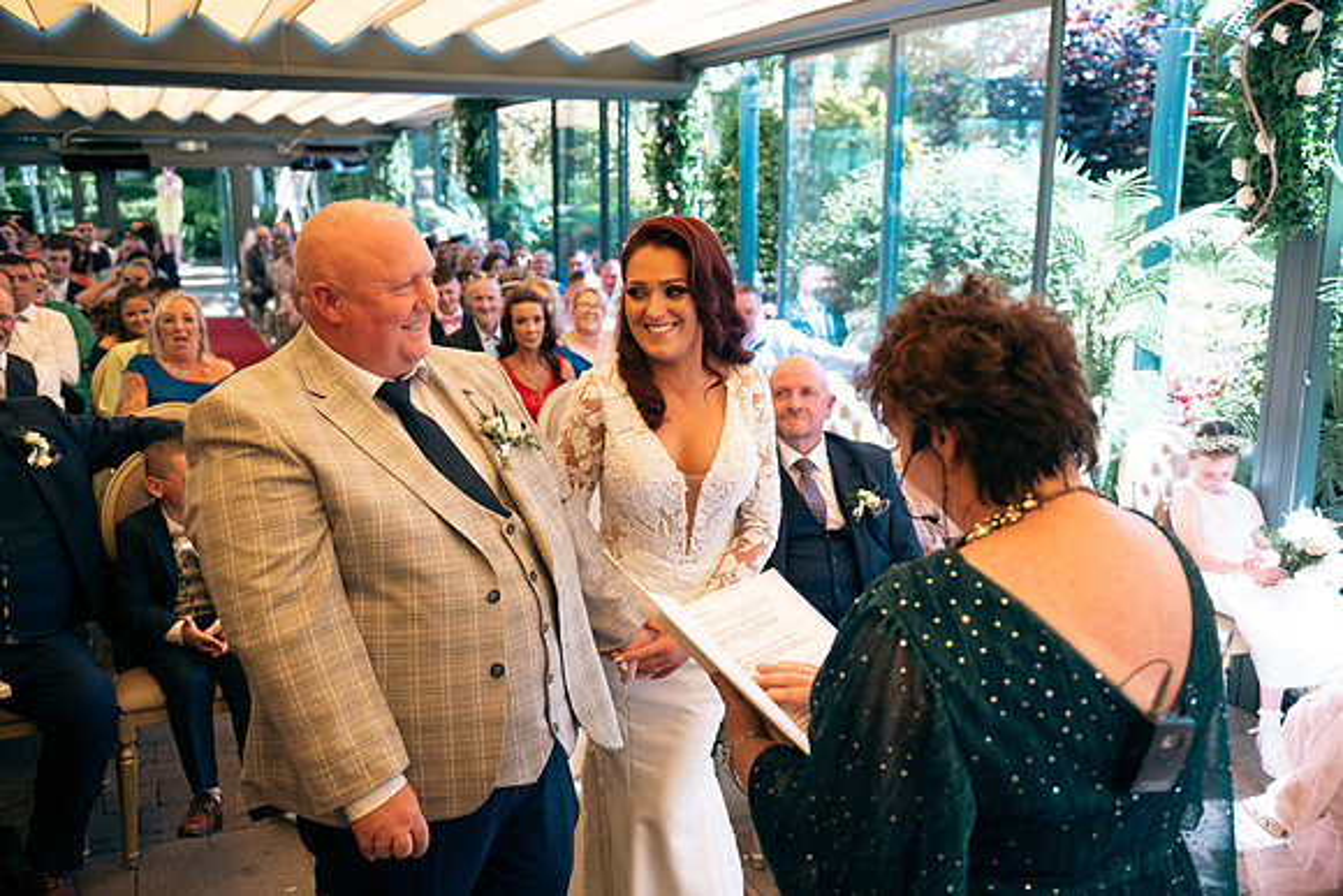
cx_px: 672
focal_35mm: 32
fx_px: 1194
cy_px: 448
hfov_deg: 58.7
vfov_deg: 41.1
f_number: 3.5
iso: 250
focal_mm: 32
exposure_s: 1/250
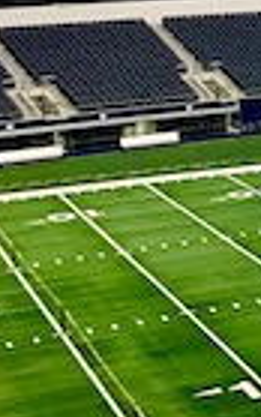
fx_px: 1455
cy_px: -201
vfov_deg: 15.1
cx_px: 747
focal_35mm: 128
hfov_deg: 8.7
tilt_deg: +3.3
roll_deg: +1.2
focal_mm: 4
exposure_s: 1/120
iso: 64
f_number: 1.8
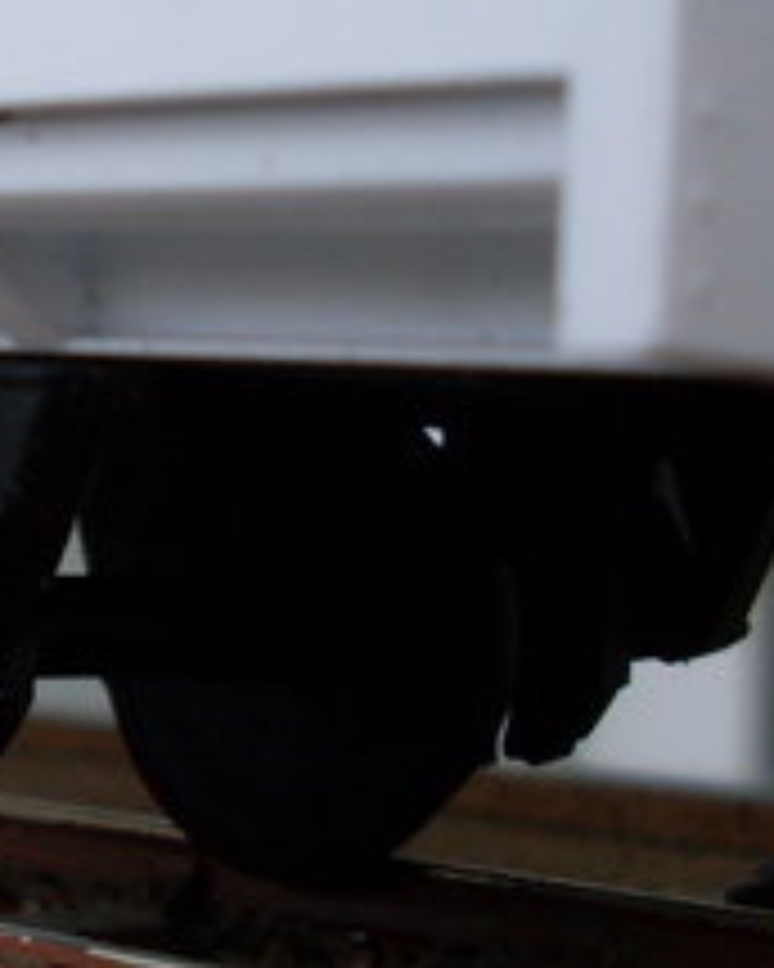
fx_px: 3465
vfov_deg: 15.9
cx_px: -544
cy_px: 353
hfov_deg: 11.9
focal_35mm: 121
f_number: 2.8
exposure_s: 1/500
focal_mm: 6.3
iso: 80
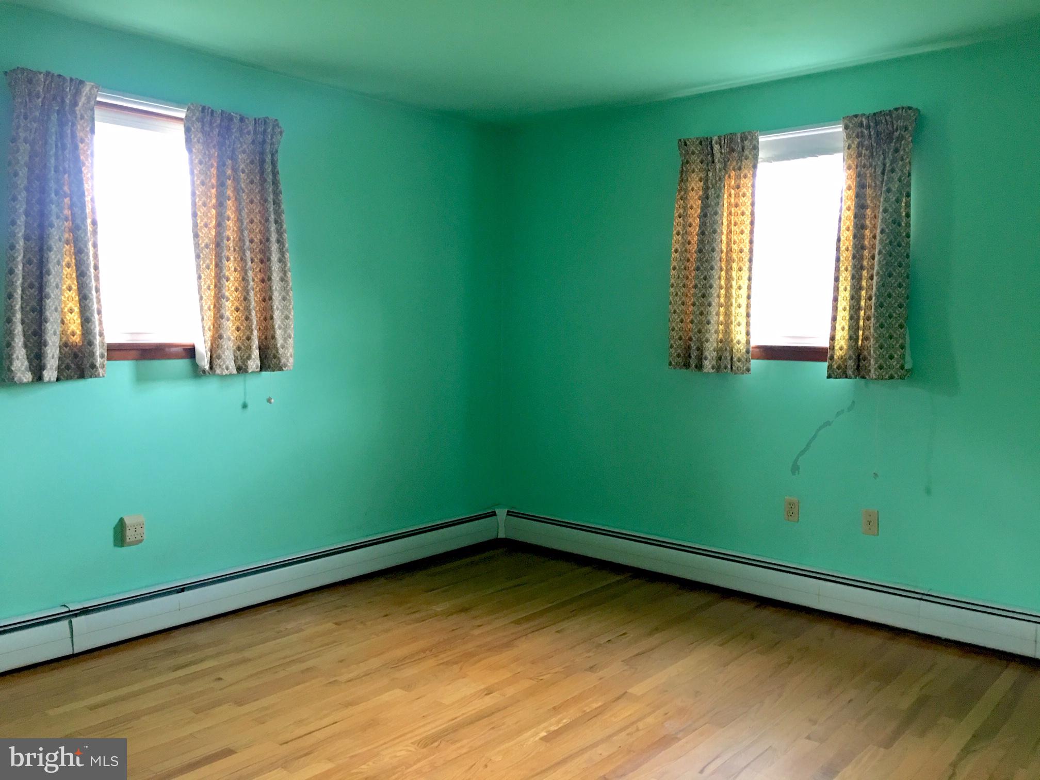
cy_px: 390
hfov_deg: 61.7
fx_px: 871
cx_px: 520
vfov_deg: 48.2
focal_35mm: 29
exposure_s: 1/10
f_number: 2.2
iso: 80
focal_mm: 4.15
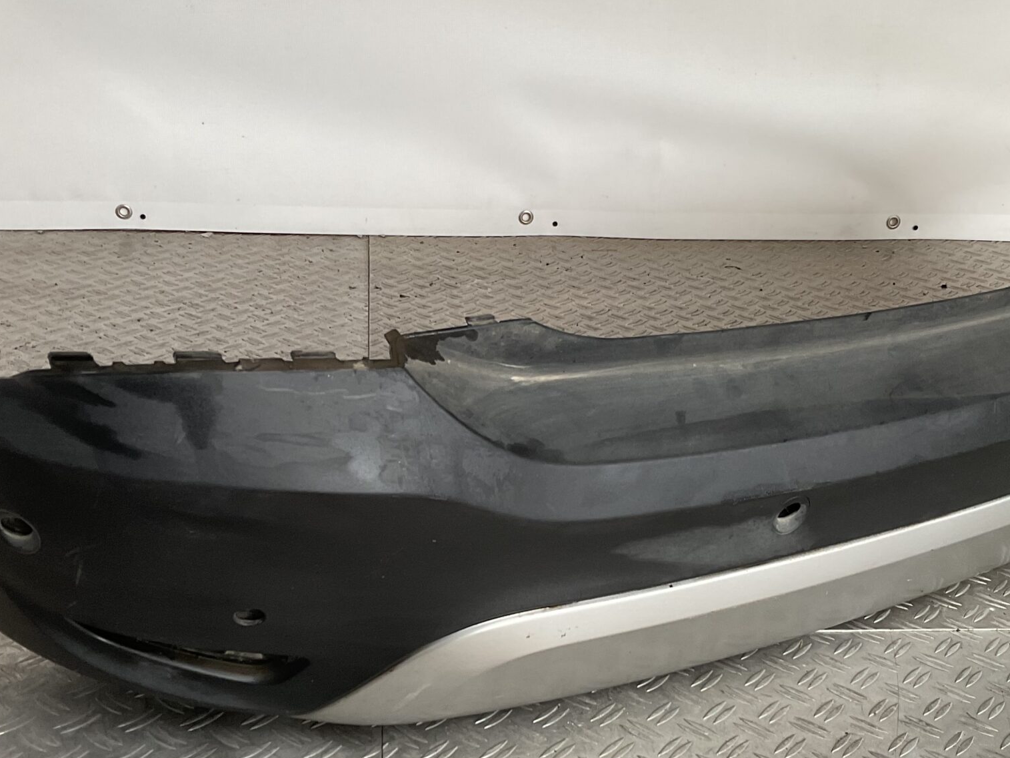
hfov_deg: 38.9
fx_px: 1430
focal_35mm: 49
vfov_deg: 29.6
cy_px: 469
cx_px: 567
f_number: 1.8
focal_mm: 3
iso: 40
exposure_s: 1/60
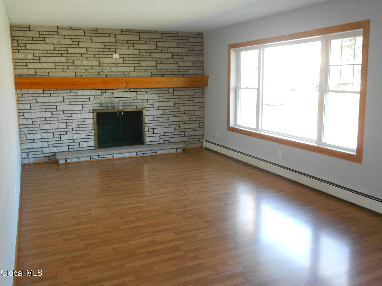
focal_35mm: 32
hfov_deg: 56.8
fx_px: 353
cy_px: 143
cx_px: 191
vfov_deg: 44.2
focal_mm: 5.8
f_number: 3.6
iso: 320
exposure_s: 1/30
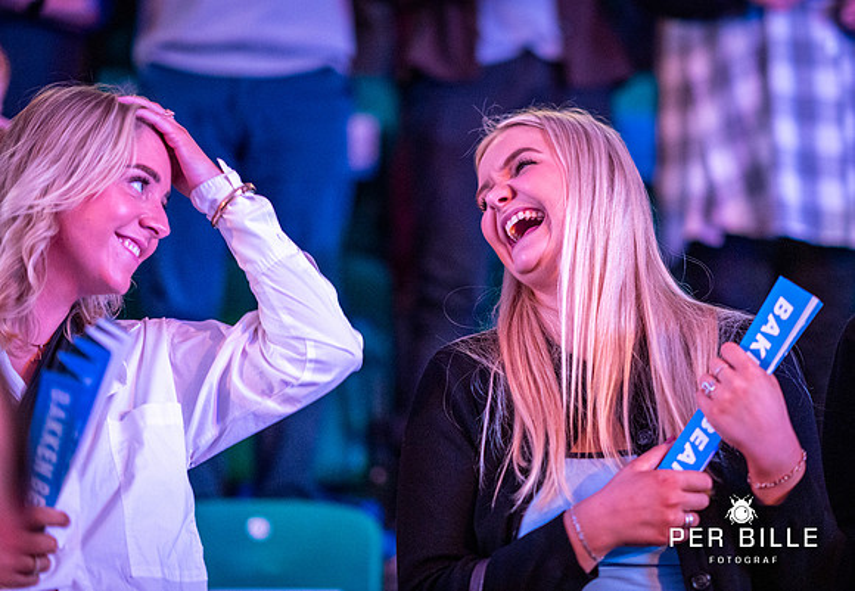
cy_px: 252
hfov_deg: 20.2
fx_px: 2401
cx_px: 509
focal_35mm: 100
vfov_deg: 14.0
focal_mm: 85
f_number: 1.4
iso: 6400
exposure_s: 1/125
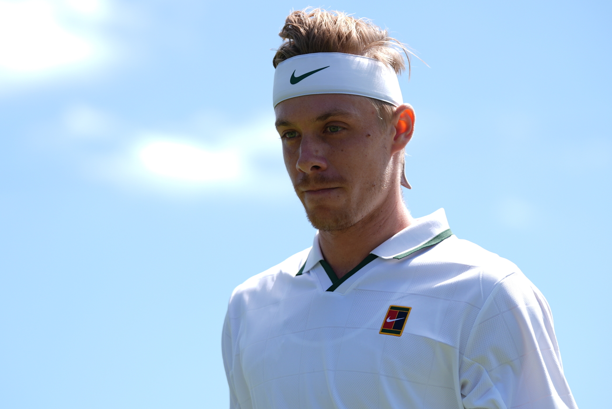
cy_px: 204
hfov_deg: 11.7
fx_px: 2977
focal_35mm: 175
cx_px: 306
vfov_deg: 7.9
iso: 200
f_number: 3.2
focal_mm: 117
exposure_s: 1/2500
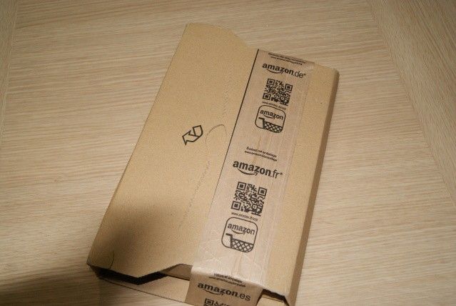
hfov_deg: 53.1
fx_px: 457
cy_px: 153
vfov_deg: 37.0
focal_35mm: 36
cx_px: 228
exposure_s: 1/60
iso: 400
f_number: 5.6
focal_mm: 24
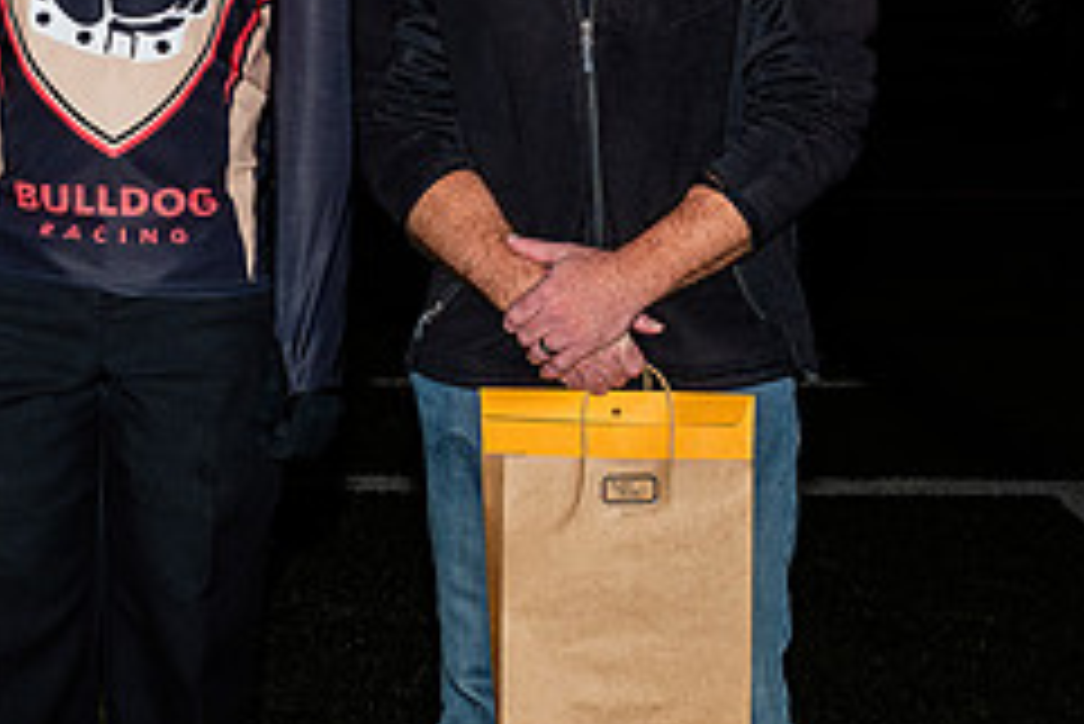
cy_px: 288
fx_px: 4519
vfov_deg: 9.2
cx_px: 155
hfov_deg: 13.6
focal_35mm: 150
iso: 320
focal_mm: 34
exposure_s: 1/200
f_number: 5
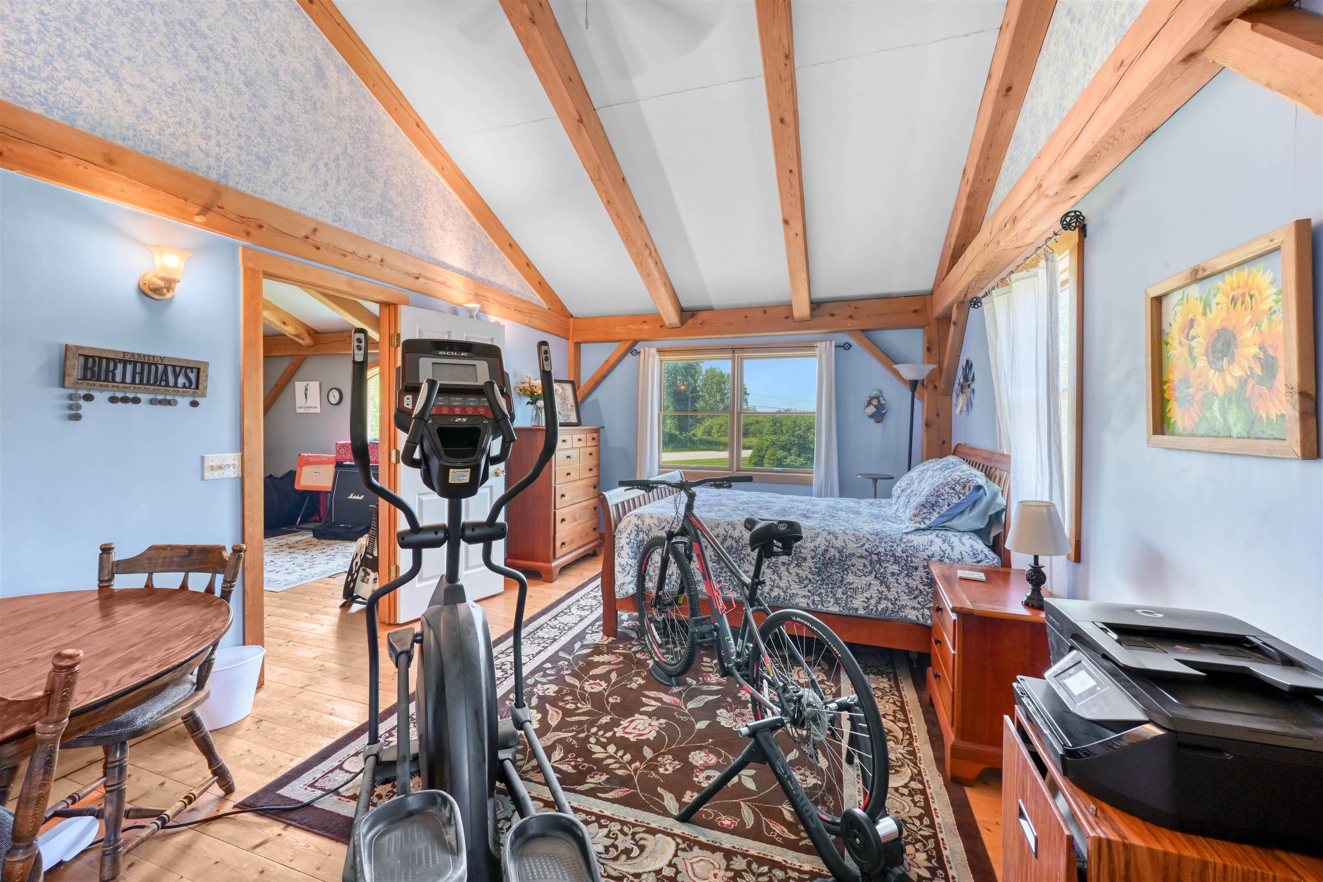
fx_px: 514
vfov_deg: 81.2
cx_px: 662
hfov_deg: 104.3
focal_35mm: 14
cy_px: 441
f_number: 14
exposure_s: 1/25
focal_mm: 14
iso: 1000
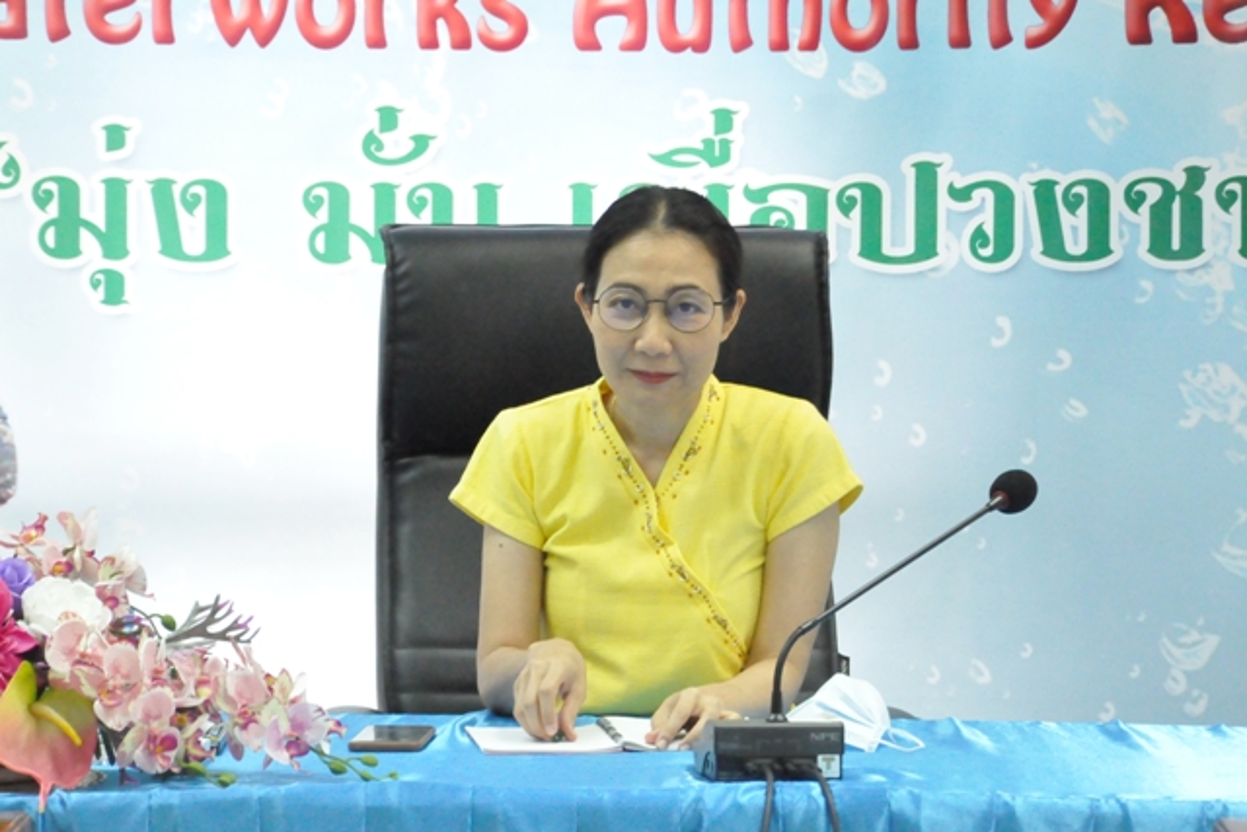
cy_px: 416
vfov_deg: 8.7
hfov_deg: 13.0
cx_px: 624
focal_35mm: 158
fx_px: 5457
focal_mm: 105
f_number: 9
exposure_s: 1/160
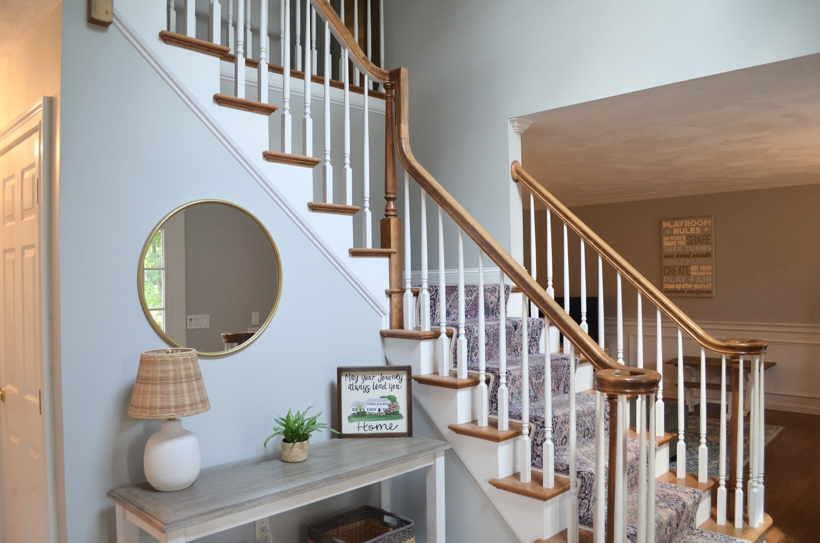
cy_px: 272
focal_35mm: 27
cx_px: 410
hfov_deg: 67.5
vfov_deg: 47.7
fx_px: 614
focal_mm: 18
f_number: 4
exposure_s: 1/60
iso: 720
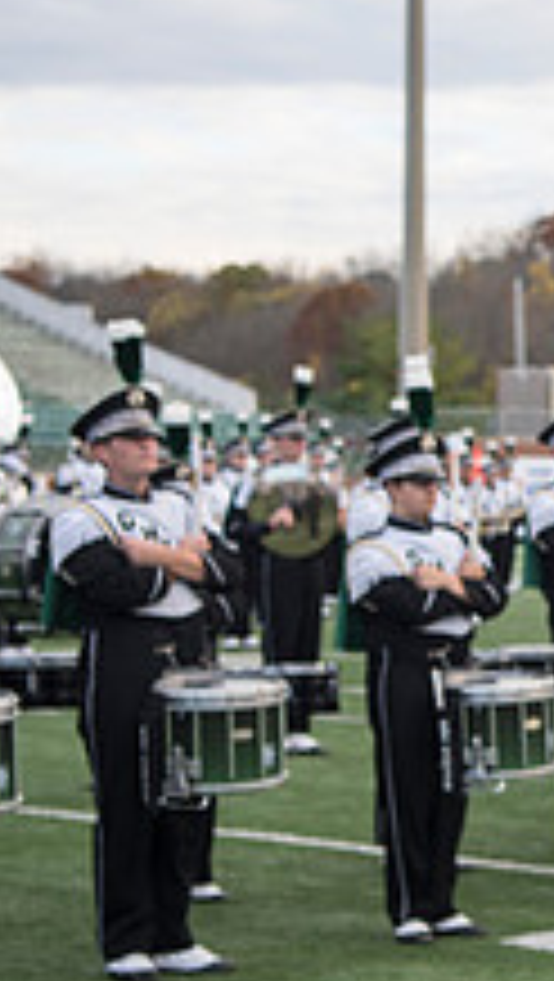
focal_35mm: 128
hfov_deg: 9.0
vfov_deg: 16.7
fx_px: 3335
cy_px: 587
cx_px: 1085
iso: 200
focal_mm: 46
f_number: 3.5
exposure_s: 1/640
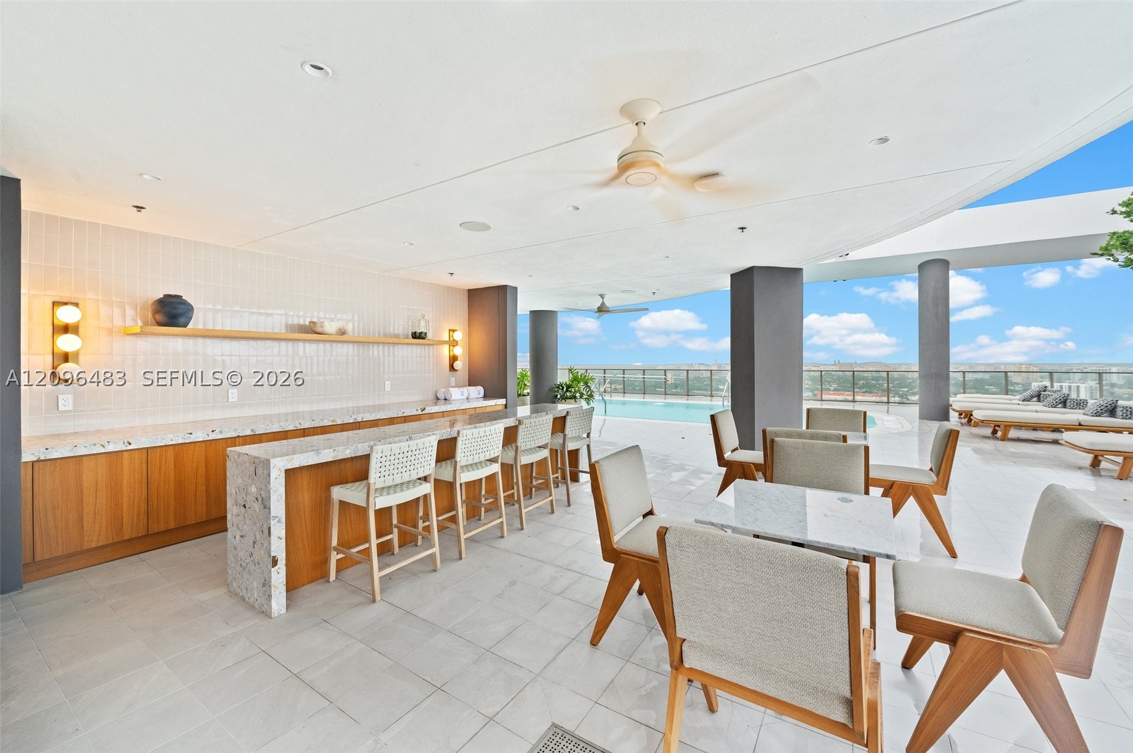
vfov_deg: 81.1
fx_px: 440
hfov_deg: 104.3
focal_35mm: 14
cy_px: 376
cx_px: 566
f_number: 8
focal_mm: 14
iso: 200
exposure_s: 1/8
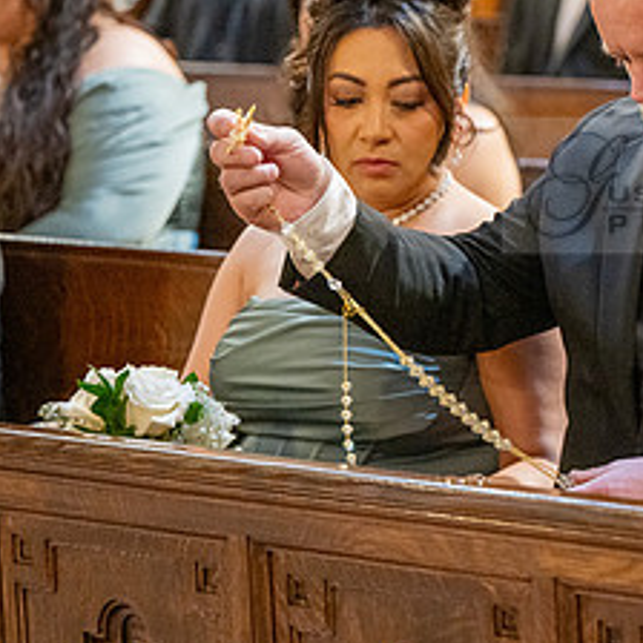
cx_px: 752
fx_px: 4308
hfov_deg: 8.5
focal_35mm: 205
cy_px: 185
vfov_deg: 8.5
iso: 2000
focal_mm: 93
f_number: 2.8
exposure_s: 1/100
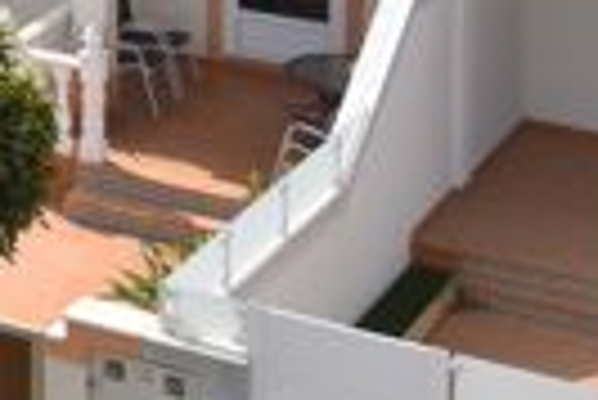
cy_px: -571
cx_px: -937
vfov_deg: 8.0
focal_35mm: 159
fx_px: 2644
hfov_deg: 10.6
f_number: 9
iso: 100
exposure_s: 1/320
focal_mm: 20
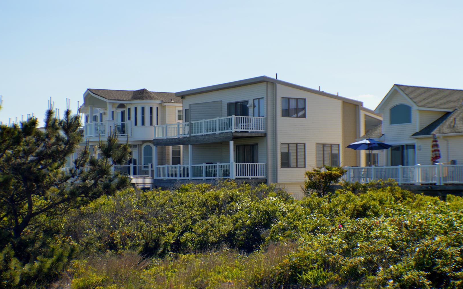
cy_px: 150
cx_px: 230
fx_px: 1066
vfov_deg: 15.5
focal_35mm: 85
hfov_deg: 24.5
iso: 100
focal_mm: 55
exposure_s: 1/200
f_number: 8
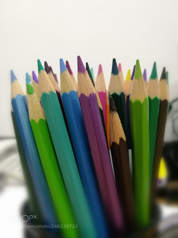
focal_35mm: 27
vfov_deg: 65.3
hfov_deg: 51.4
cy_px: 119
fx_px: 185
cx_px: 89
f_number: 2.2
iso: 320
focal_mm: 4.5
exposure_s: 1/30
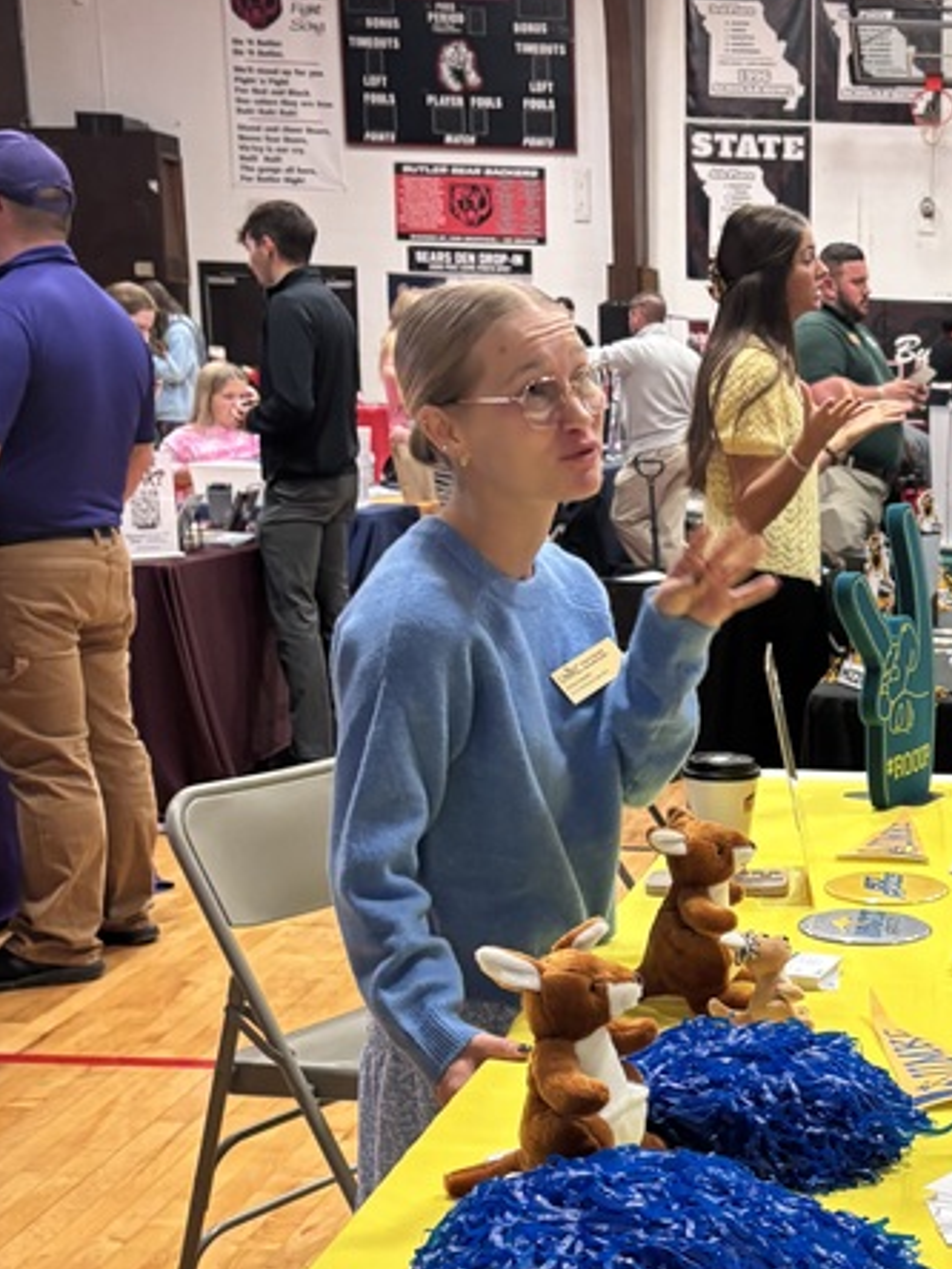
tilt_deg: -8.8
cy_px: 915
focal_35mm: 60
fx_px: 2200
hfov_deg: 22.8
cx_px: 1089
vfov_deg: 31.7
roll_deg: -3.2
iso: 125
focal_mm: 5.96
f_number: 1.6
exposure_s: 1/60
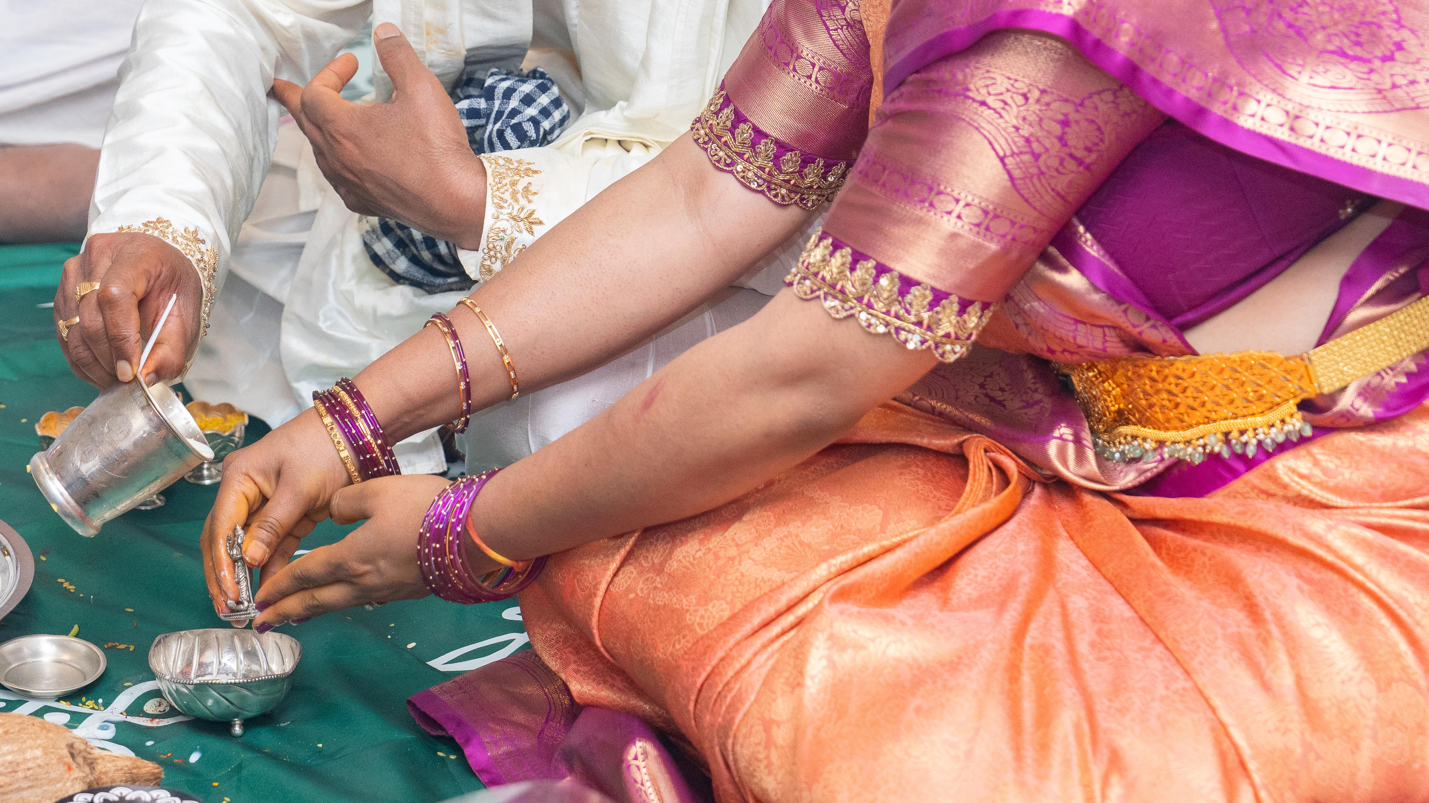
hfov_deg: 17.9
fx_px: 4509
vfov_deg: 10.1
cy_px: -48
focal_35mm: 119
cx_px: 371
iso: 1000
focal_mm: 57
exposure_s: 1/200
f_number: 4
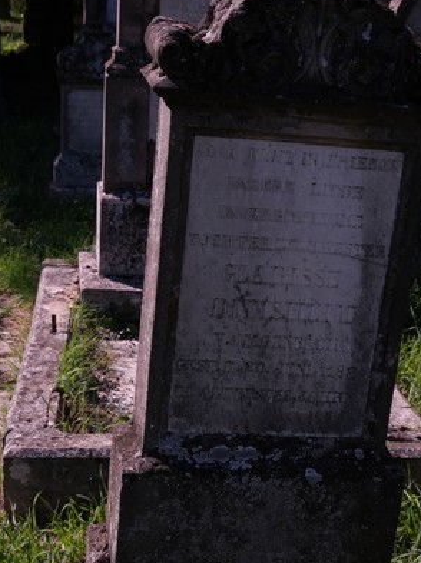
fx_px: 1169
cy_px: 362
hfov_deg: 20.3
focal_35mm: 72
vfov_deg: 26.9
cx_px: 282
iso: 800
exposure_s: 1/1800
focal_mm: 32.9
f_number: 8
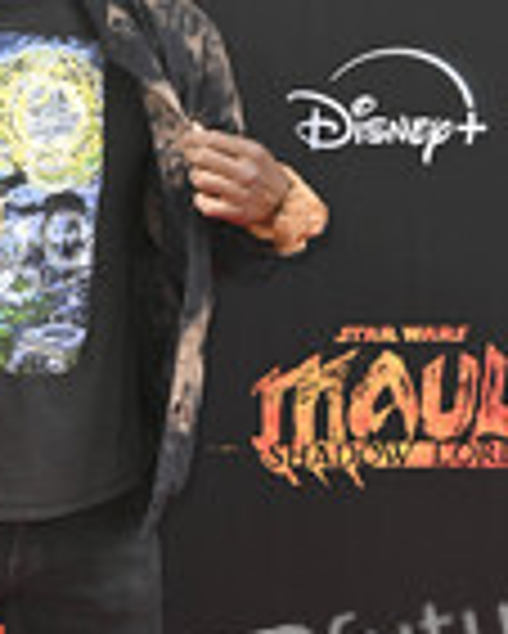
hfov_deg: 16.2
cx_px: -9
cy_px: 468
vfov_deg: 20.4
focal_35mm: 93
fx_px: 1746
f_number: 6.3
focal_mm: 35
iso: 640
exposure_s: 1/320
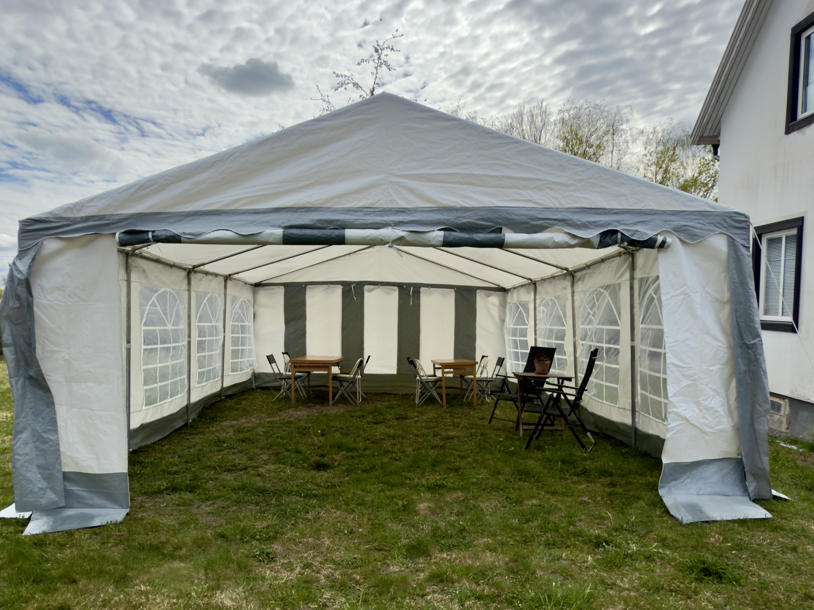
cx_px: 392
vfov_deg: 65.9
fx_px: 470
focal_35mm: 20
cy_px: 317
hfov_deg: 81.7
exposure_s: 1/1048
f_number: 2.2
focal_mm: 2.22
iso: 16
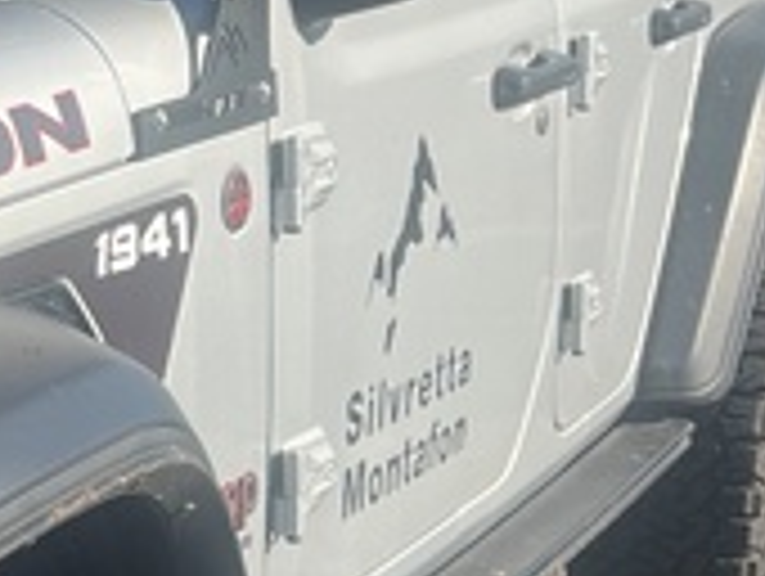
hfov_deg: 14.5
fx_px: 2700
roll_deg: +2.2
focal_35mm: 122
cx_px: -526
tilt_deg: -10.8
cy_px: 392
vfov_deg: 12.2
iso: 50
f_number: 1.5
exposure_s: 1/2404
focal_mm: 5.7
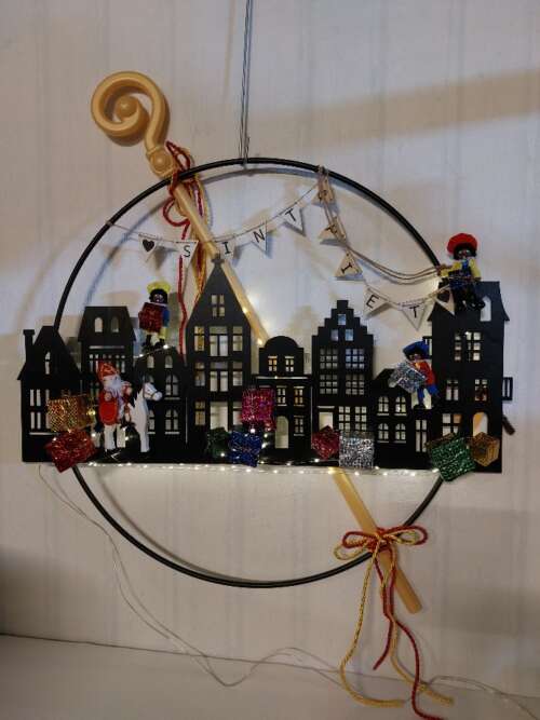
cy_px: 360
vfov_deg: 71.6
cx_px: 270
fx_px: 499
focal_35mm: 24
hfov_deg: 56.8
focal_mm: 5.23
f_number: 1.8
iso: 400
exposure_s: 1/25
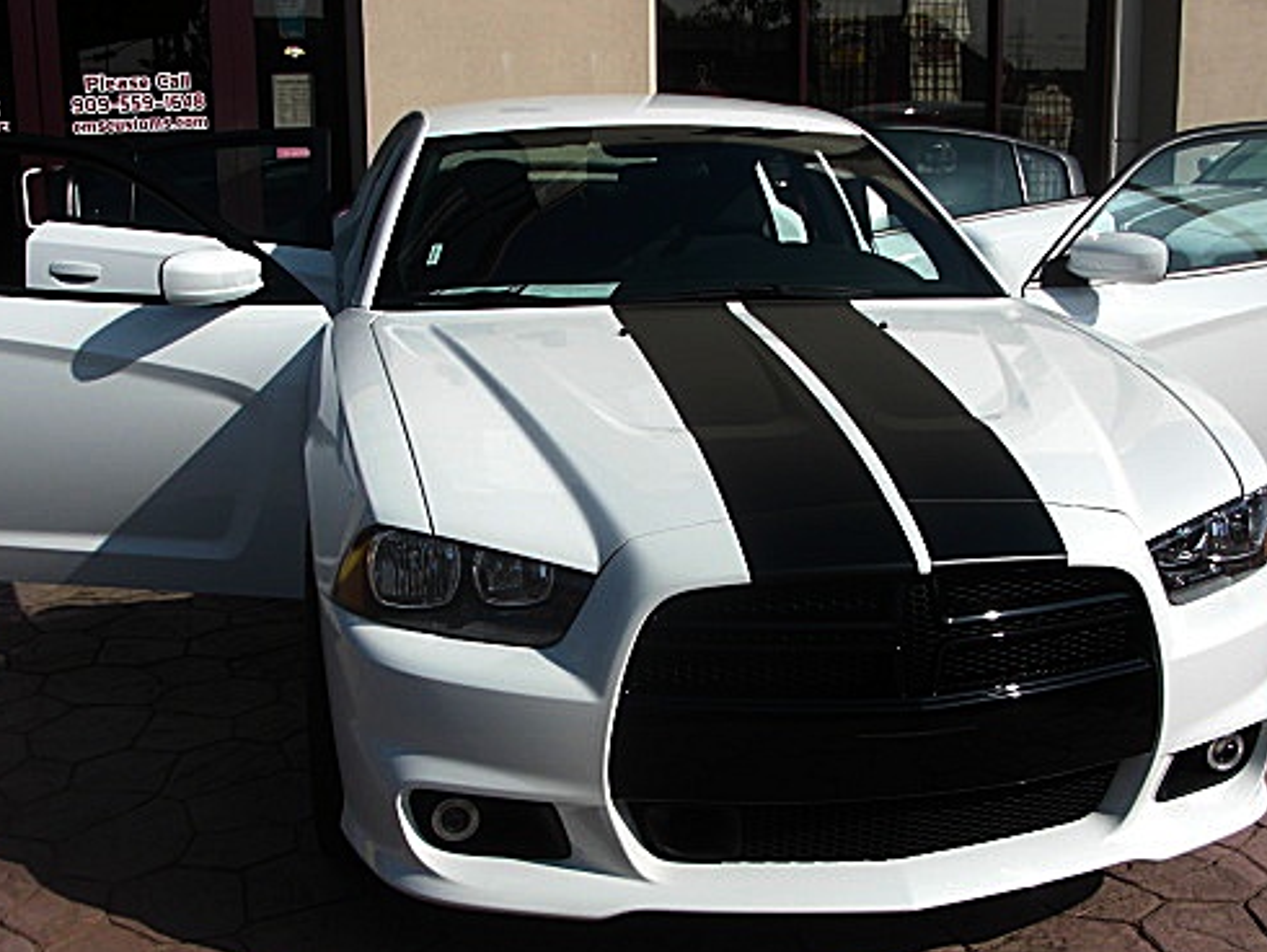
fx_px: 1721
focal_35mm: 47
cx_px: 628
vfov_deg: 30.9
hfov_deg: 40.4
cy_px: 530
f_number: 7.9
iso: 50
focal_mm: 6.3
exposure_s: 1/200
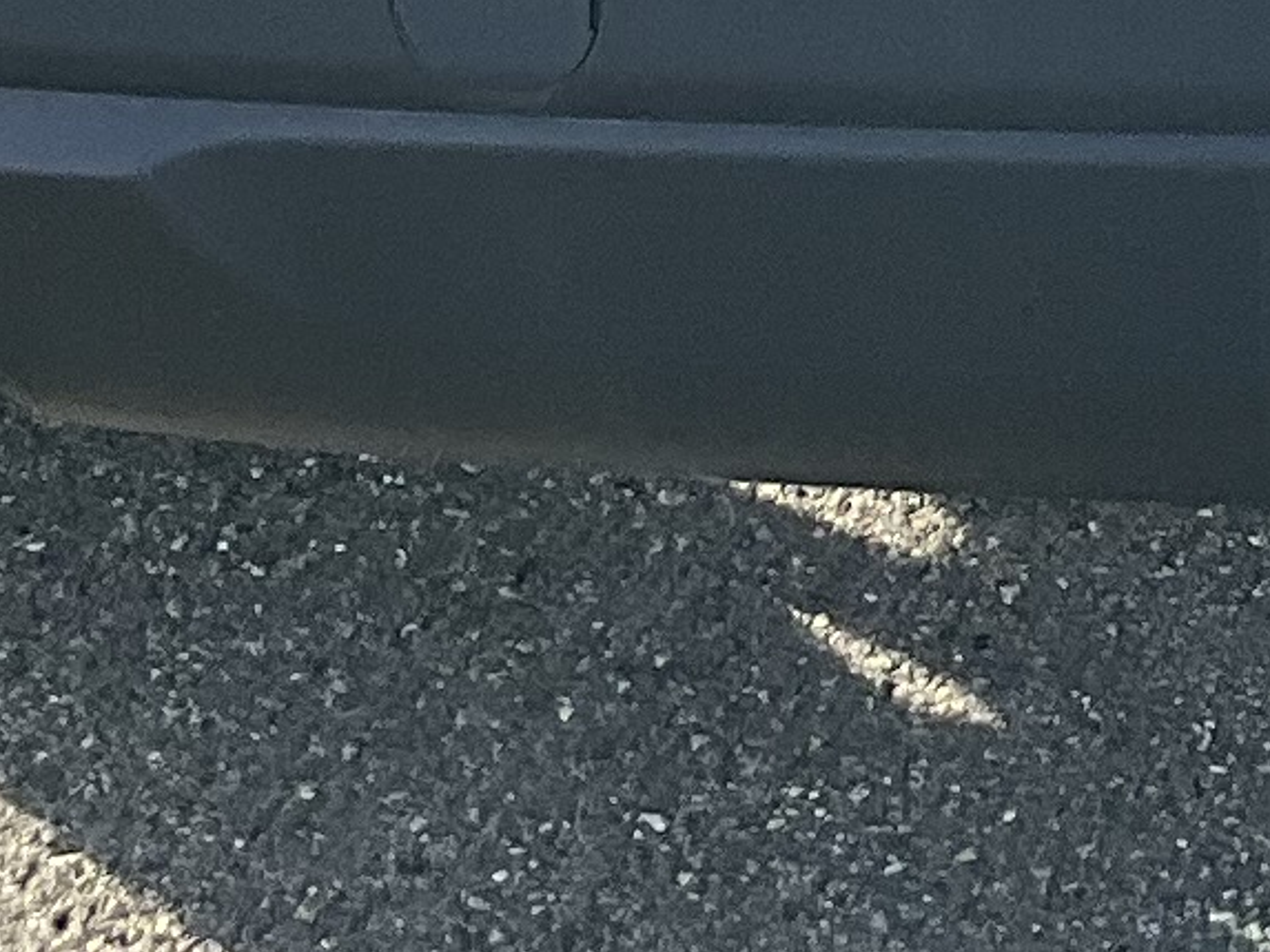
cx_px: 1831
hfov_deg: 9.5
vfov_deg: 6.7
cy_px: -1769
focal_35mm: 204
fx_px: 7486
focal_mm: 3
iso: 25
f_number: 1.8
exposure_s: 1/432
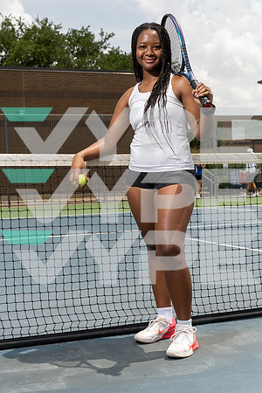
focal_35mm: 60
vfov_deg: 33.4
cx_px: 131
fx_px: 655
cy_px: 196
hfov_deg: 22.6
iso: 100
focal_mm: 60
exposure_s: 1/250
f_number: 8
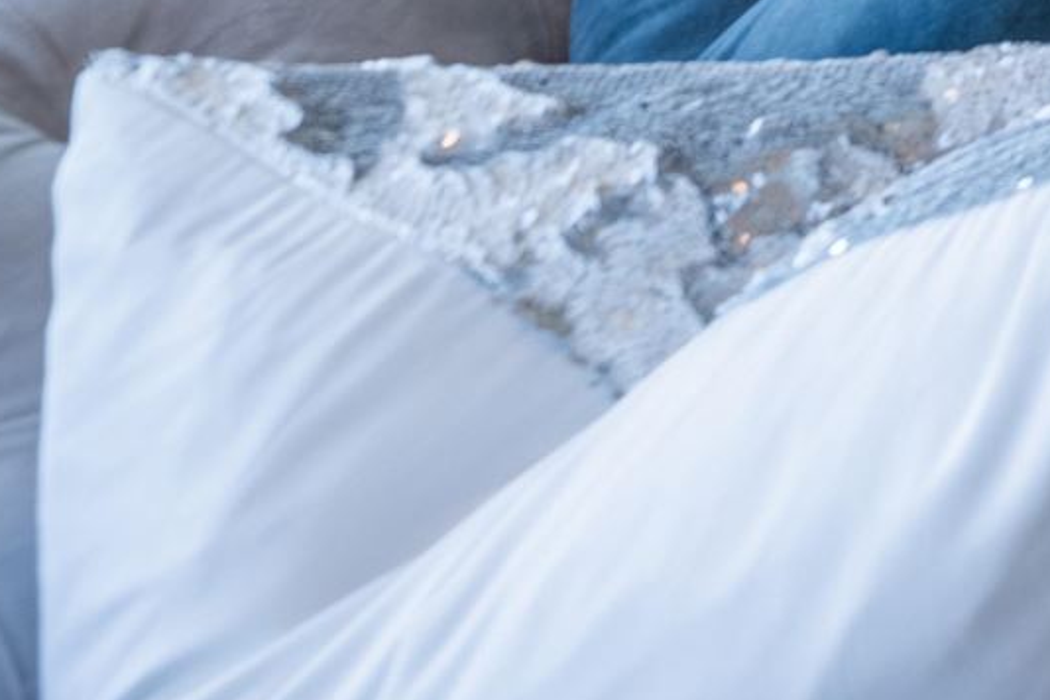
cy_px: -1211
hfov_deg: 14.5
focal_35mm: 69
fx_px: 2012
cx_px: 2615
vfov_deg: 12.5
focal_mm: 12
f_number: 6.3
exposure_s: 1/100
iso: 100
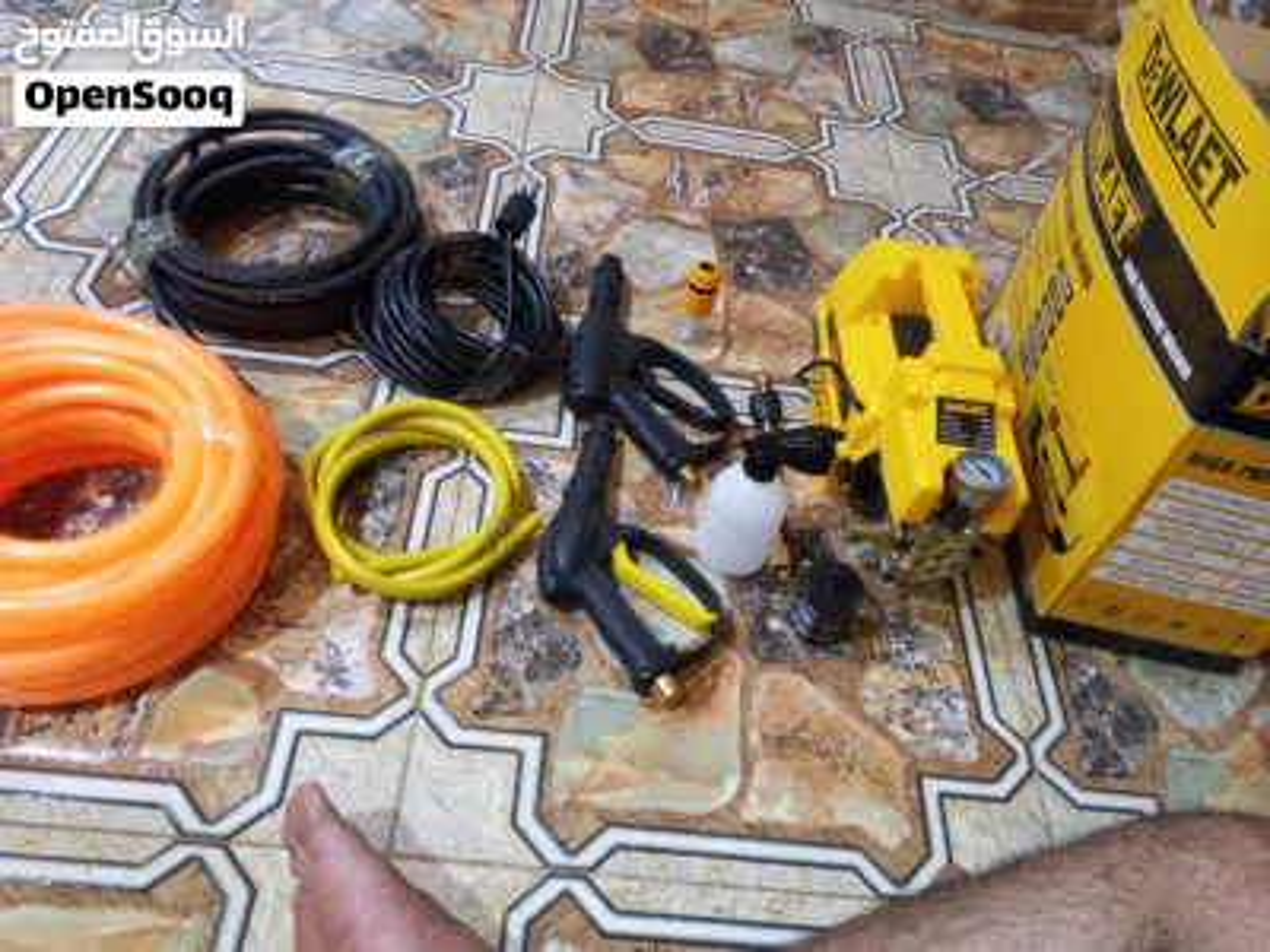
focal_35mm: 23
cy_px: 476
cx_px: 635
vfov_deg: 58.9
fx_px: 844
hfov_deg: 73.9
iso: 726
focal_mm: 4.19
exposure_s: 1/33.3
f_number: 1.6
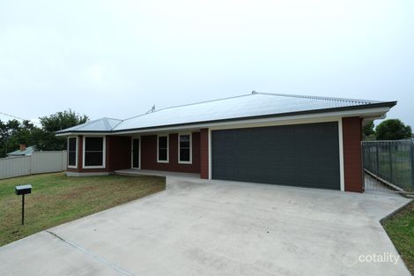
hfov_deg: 100.4
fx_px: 172
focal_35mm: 15
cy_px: 138
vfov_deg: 77.3
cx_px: 207
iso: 125
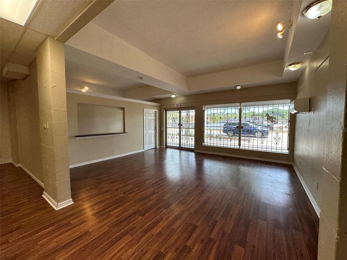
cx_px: 174
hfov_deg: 102.1
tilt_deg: -3.3
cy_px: 130
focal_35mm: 14
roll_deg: +0.2
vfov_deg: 85.7
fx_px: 140
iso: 40
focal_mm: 2.22
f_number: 2.2
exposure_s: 1/120
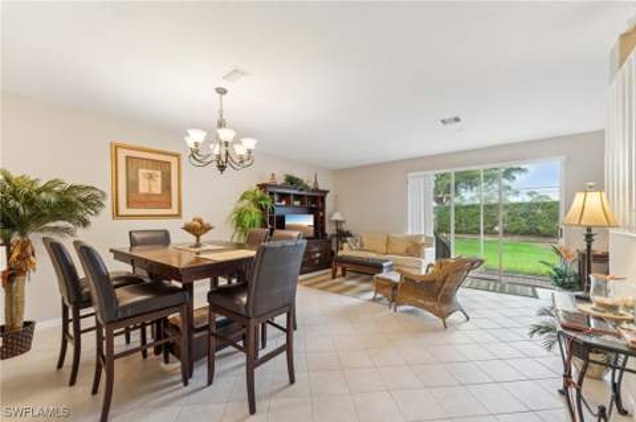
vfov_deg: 81.1
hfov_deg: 104.3
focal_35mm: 14
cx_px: 318
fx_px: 247
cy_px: 211
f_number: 8
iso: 250
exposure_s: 1/3.33
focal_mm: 14
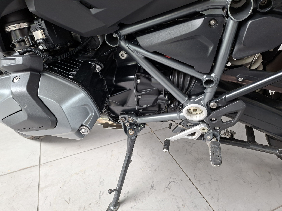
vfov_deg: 58.9
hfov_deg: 73.9
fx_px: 187
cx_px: 141
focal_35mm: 23
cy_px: 106
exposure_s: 1/120
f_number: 1.8
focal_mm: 5.54
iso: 320
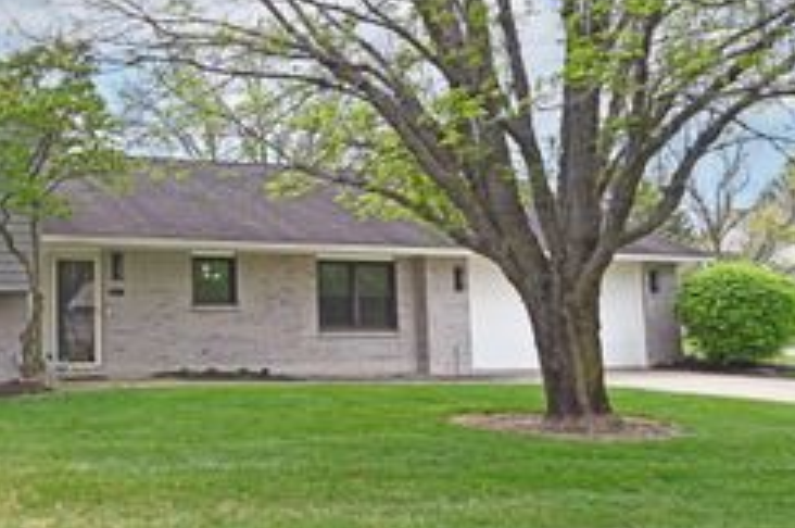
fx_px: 904
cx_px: 52
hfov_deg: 42.7
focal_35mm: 41
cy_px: 243
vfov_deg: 32.5
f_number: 6.3
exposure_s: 1/320
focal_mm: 20
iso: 100
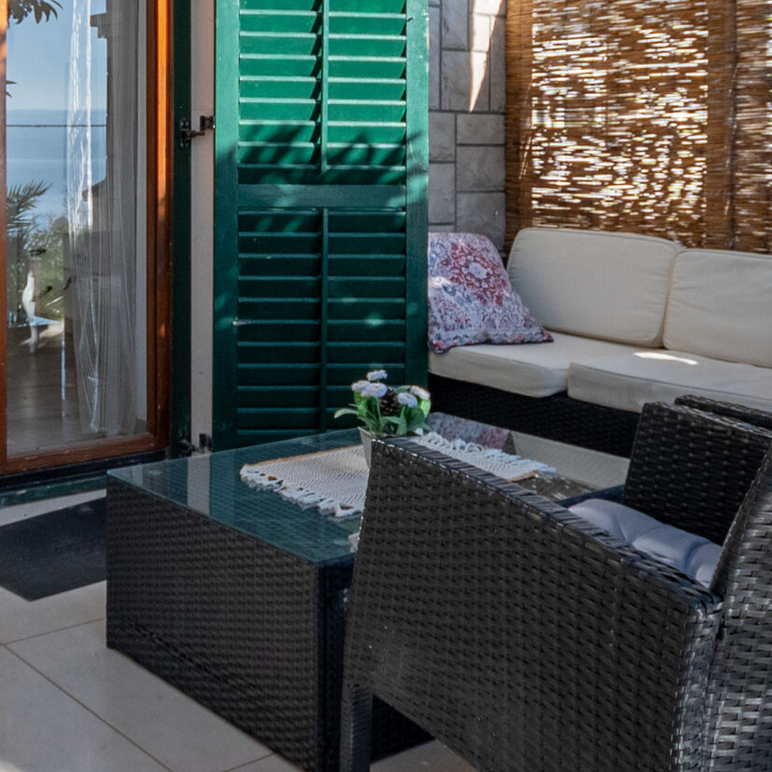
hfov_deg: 36.0
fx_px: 1085
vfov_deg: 37.8
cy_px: 160
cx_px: 31
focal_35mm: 43
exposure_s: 1/400
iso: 250
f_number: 6.3
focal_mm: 10
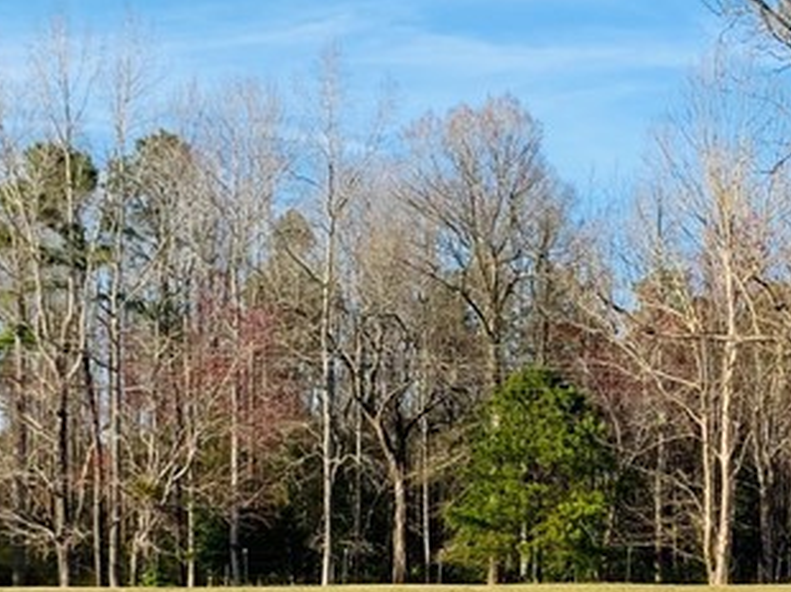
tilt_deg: +1.1
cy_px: 546
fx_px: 1964
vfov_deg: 16.9
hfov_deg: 22.6
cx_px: 574
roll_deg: -1.3
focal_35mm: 86
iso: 25
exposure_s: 1/1427
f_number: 1.8
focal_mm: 4.25
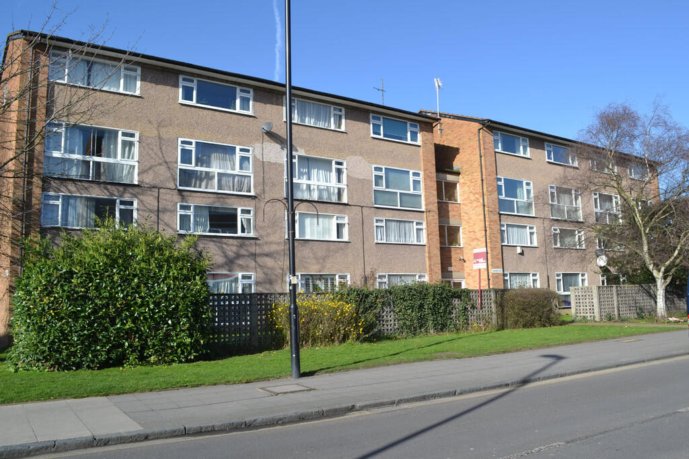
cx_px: 344
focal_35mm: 27
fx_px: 517
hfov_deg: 67.4
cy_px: 230
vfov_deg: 47.9
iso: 100
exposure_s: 1/200
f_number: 7.1
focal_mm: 18
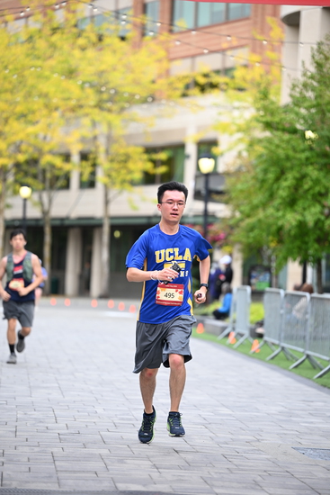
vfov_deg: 15.2
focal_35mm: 135
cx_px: 165
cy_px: 248
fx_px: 1855
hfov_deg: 10.2
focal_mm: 135
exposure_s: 1/1250
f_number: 2.8
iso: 640
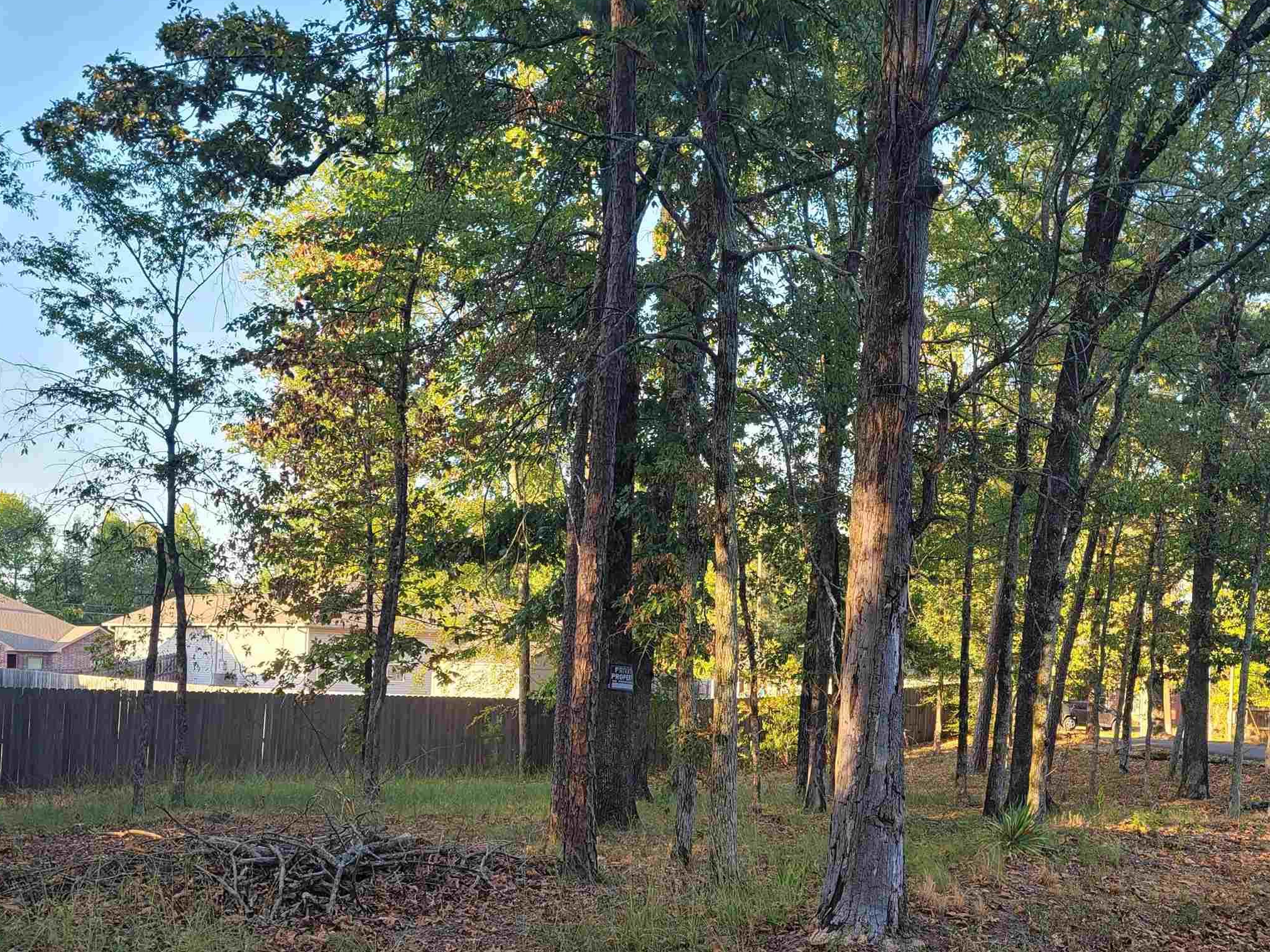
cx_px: 657
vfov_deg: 37.3
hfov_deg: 49.0
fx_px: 1394
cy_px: 644
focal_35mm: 38
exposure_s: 1/100
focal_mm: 7
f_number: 1.8
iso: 20
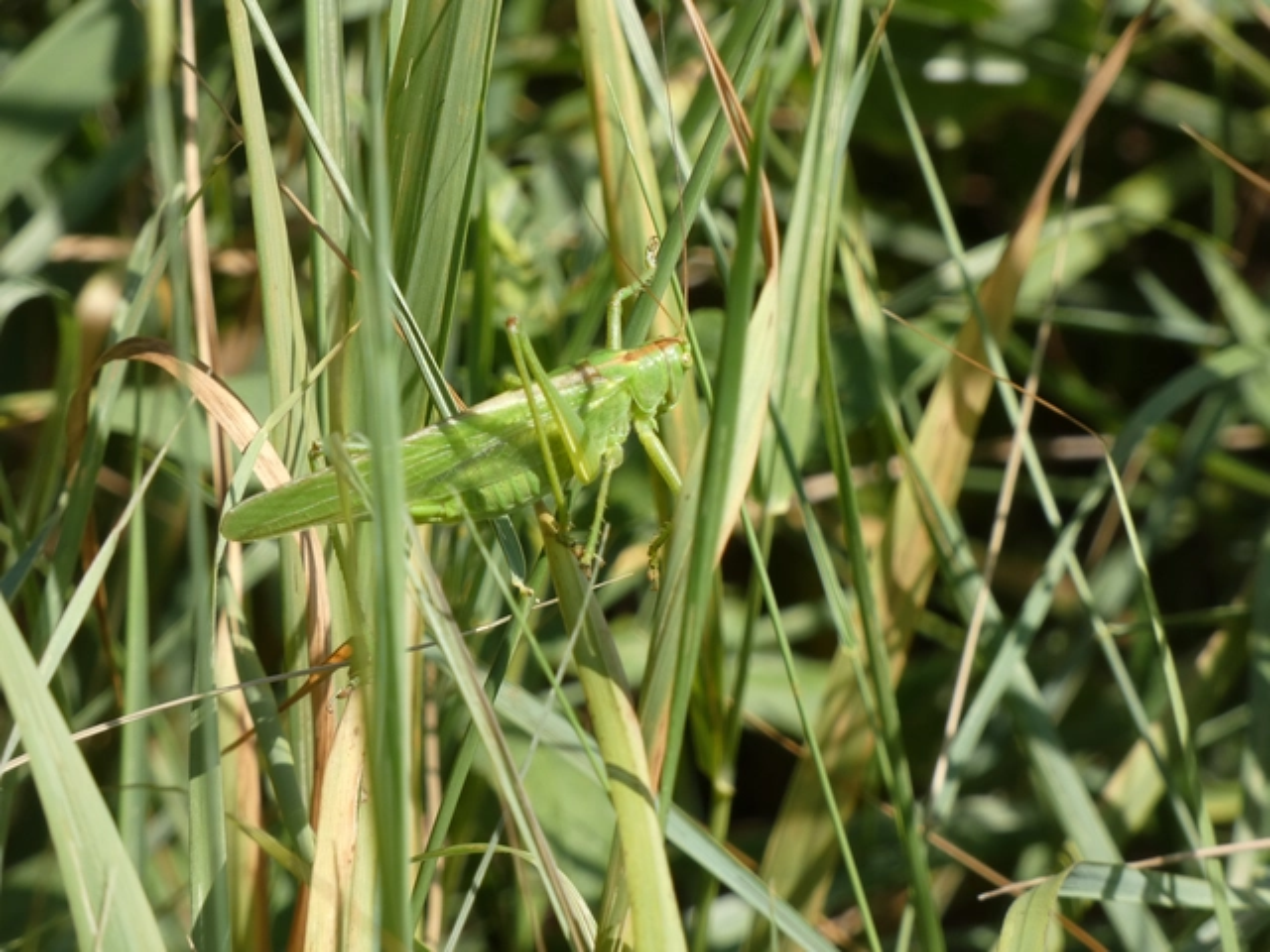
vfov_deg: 3.7
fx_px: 14675
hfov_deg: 5.0
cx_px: 635
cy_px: 476
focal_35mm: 400
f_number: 5.6
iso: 80
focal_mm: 71.7
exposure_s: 1/250
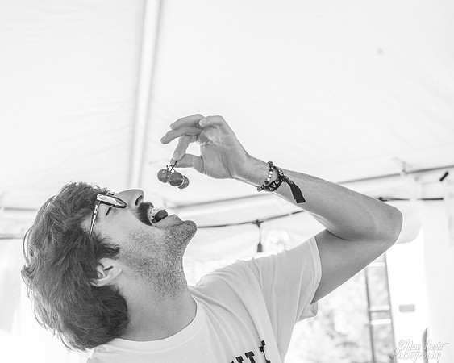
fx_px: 1192
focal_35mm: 89
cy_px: 158
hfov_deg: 21.5
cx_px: 147
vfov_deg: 17.3
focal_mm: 70
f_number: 7.1
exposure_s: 1/200
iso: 1600
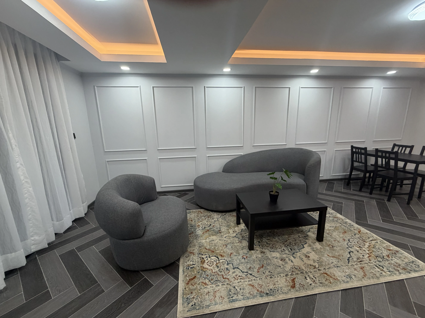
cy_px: 159
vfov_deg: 85.7
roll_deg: +1.8
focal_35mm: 14
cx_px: 212
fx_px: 172
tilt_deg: -11.3
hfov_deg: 102.1
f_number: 2.2
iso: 250
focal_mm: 2.22
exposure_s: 1/100
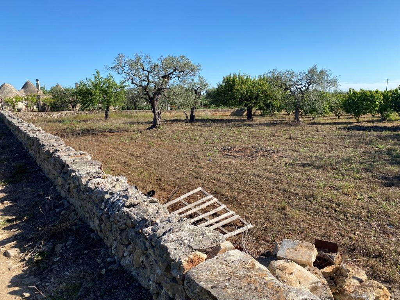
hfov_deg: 67.3
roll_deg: +0.7
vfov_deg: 53.1
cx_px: 200
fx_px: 300
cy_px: 150
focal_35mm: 26
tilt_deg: -10.1
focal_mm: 4.25
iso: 32
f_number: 1.8
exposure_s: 1/2105
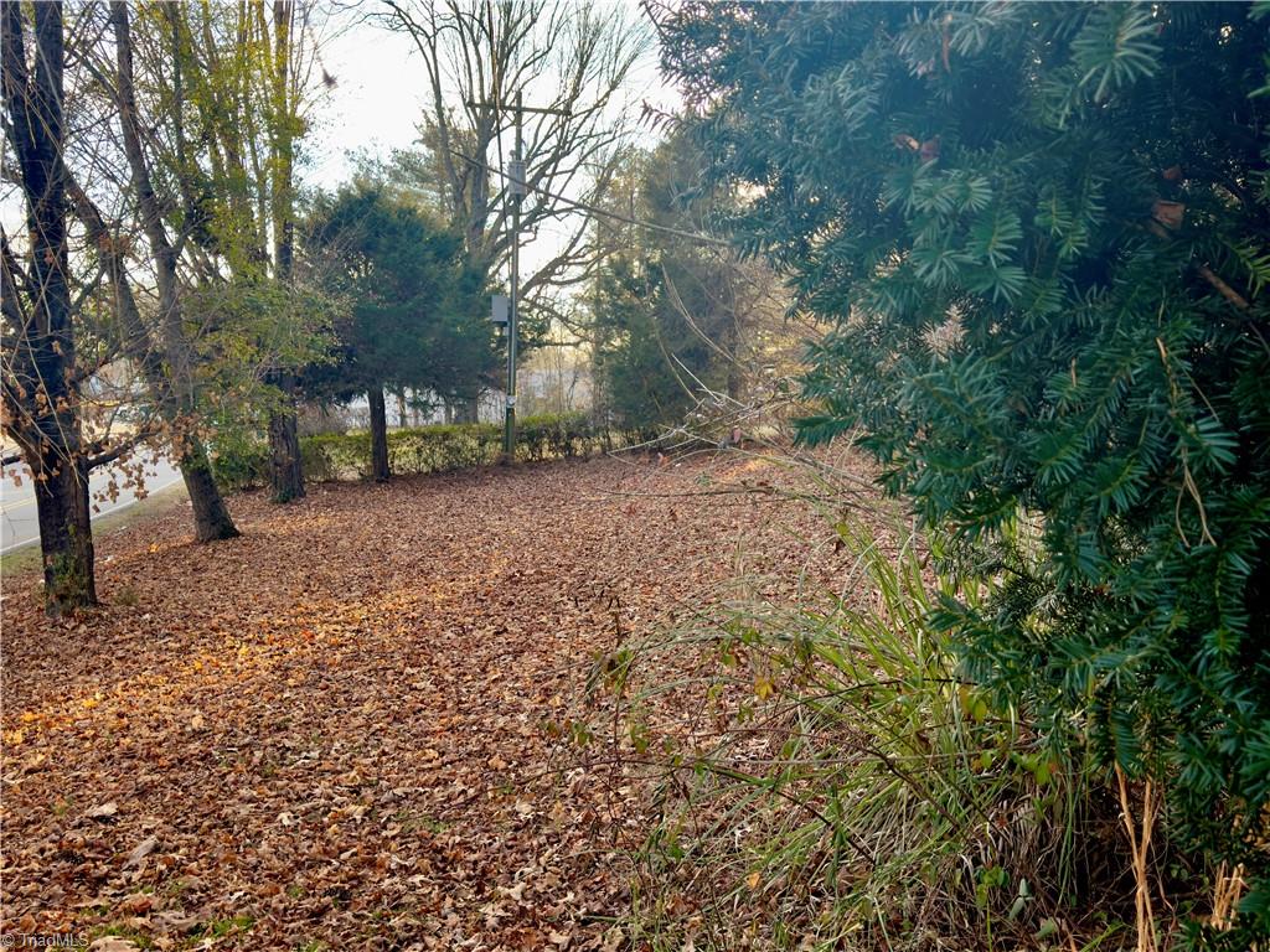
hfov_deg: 52.6
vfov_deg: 40.7
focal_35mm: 35
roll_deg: -0.5
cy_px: 476
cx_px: 635
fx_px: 1284
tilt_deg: -4.0
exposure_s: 1/266
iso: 100
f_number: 1.78
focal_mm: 6.86
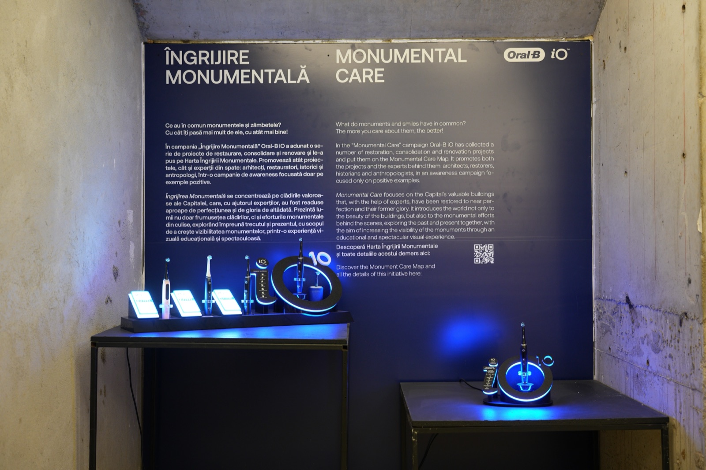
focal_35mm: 40
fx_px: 784
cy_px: 235
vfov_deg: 33.4
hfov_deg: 48.5
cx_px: 353
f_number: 2.8
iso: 800
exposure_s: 1/100
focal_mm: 40
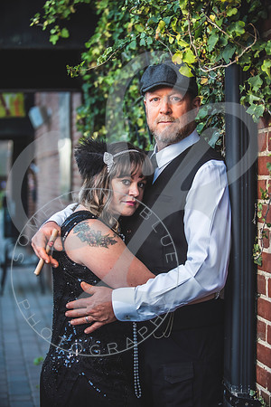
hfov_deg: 19.5
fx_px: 790
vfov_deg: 28.8
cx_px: 136
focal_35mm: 70
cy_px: 204
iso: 100
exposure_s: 1/250
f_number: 2.8
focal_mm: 70
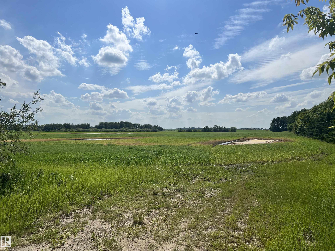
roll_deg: +0.3
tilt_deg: +1.4
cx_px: 168
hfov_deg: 67.3
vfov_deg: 53.1
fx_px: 252
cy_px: 126
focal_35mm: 26
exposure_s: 1/16393
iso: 50
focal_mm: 5.7
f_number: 1.5
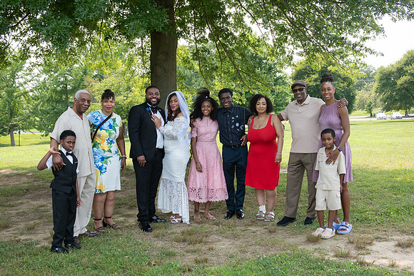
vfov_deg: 29.3
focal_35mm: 46
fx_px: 529
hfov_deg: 42.7
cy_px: 138
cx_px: 207
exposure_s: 1/400
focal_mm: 44
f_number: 6.3
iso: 800
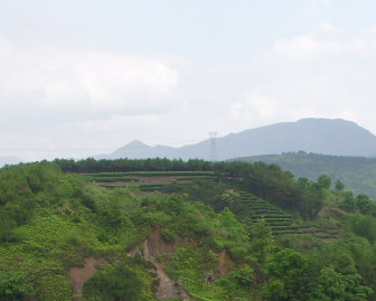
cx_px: 132
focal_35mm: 113
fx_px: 1258
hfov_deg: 17.0
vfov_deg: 13.5
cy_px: 286
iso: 100
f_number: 3.3
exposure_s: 1/500
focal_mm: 6.3
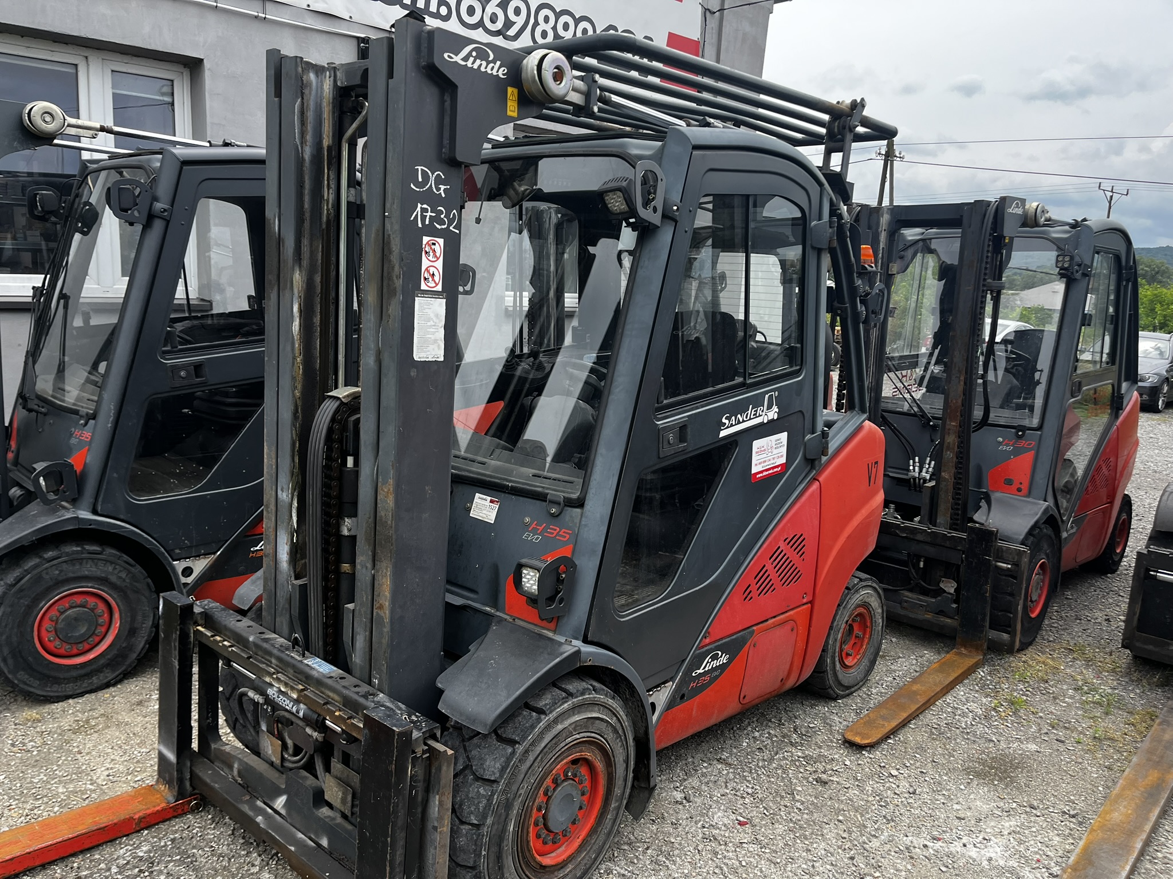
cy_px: 440
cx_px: 586
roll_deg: -2.7
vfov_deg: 53.1
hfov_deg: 67.3
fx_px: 881
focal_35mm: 26
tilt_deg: -10.7
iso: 50
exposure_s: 1/845
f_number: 1.6
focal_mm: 5.1
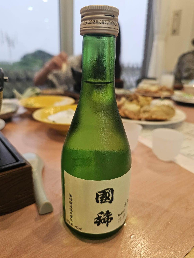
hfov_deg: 56.8
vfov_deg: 71.6
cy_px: 128
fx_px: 179
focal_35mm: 24
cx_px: 94
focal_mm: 6.3
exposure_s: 1/50
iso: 250
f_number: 1.7
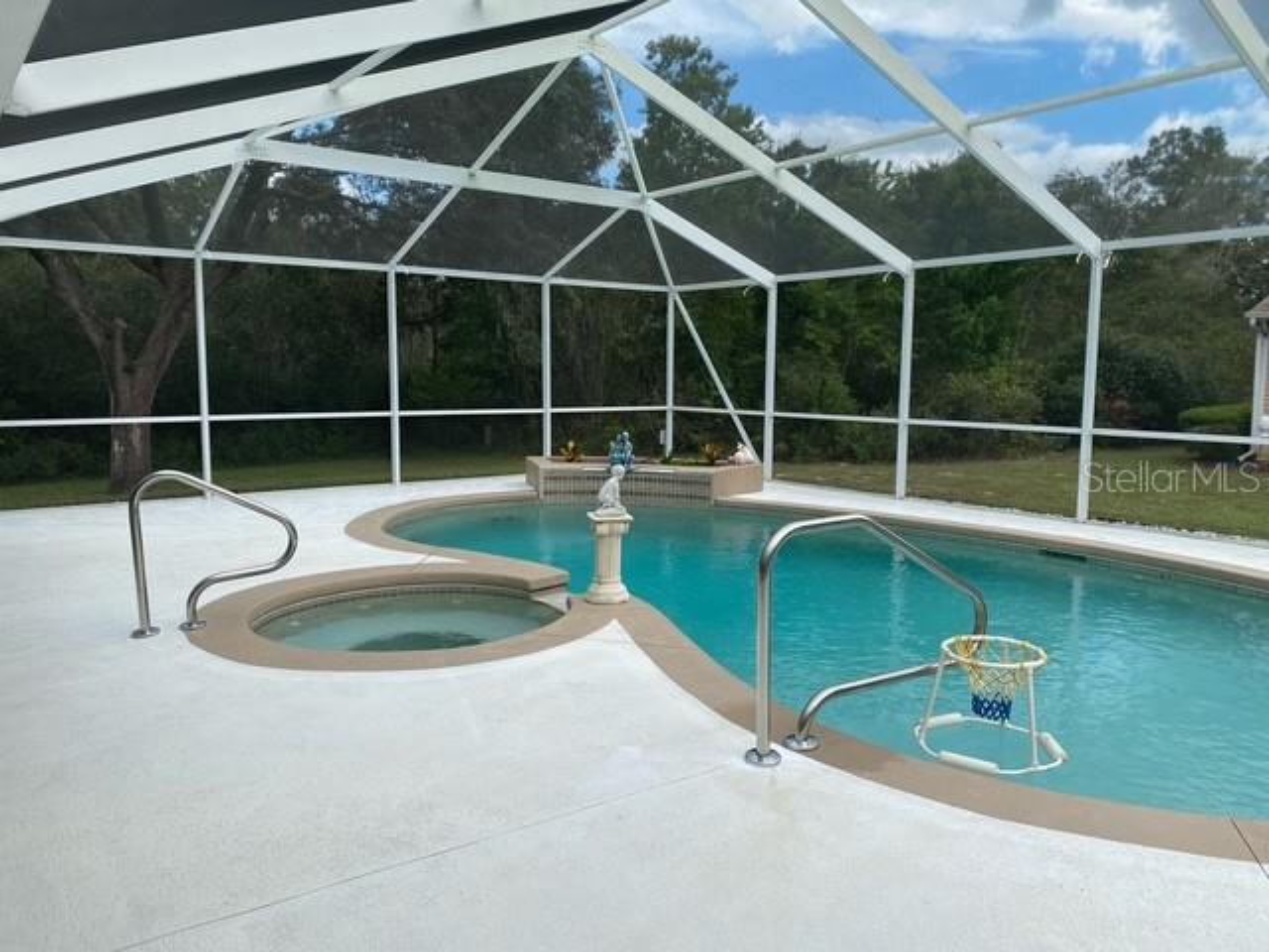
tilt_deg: -4.3
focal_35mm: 26
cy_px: 476
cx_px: 634
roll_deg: -1.7
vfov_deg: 53.1
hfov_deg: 67.3
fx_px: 953
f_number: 1.8
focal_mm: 4.25
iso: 32
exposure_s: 1/949
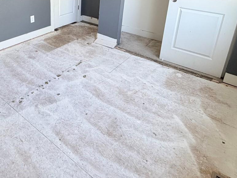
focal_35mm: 29
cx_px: 74
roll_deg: -1.1
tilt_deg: -18.6
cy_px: 23
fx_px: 199
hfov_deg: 59.8
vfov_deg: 44.5
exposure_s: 1/121
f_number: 2.2
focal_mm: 2.22
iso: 320
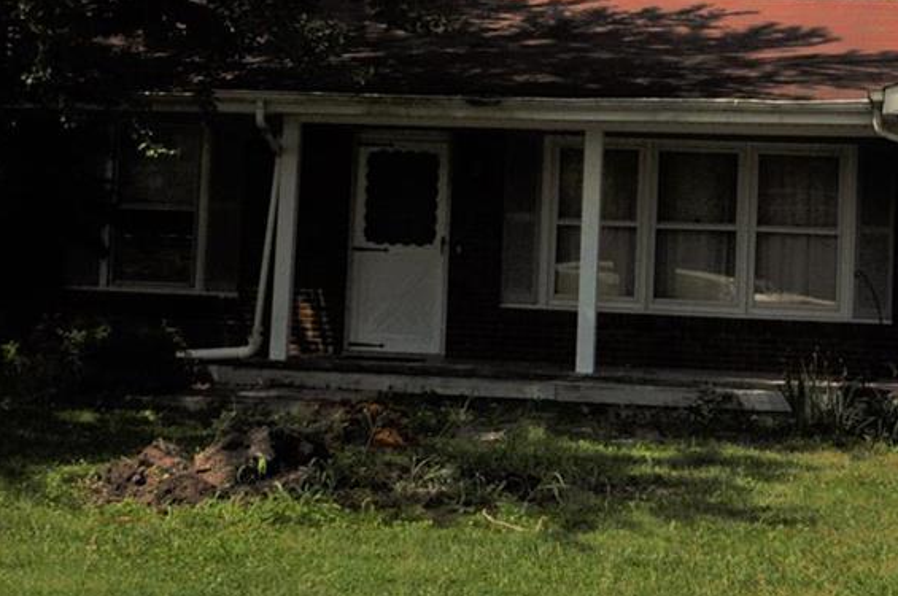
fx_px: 2117
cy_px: 102
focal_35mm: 85
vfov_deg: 15.9
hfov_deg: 23.8
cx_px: 606
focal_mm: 20
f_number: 5.6
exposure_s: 1/4000
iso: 200
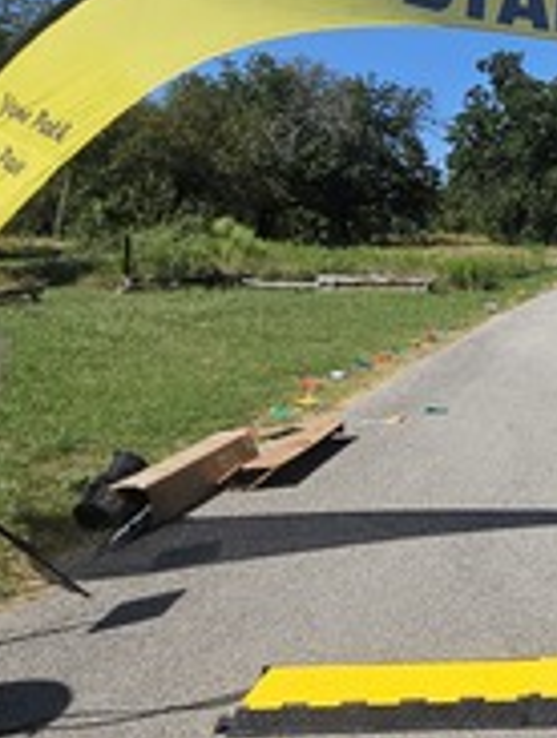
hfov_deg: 30.3
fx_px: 834
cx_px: 700
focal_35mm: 39
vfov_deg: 46.9
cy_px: 238
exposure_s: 1/2782
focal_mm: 2.2
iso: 50
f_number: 2.2
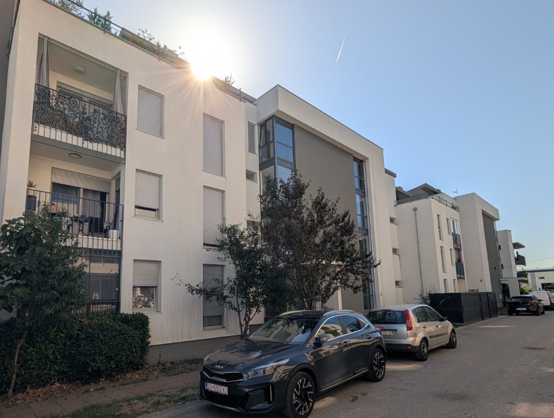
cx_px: 258
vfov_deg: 70.9
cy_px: 254
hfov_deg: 87.5
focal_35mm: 18
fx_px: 289
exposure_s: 1/5848
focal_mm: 2.02
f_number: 1.7
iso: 49
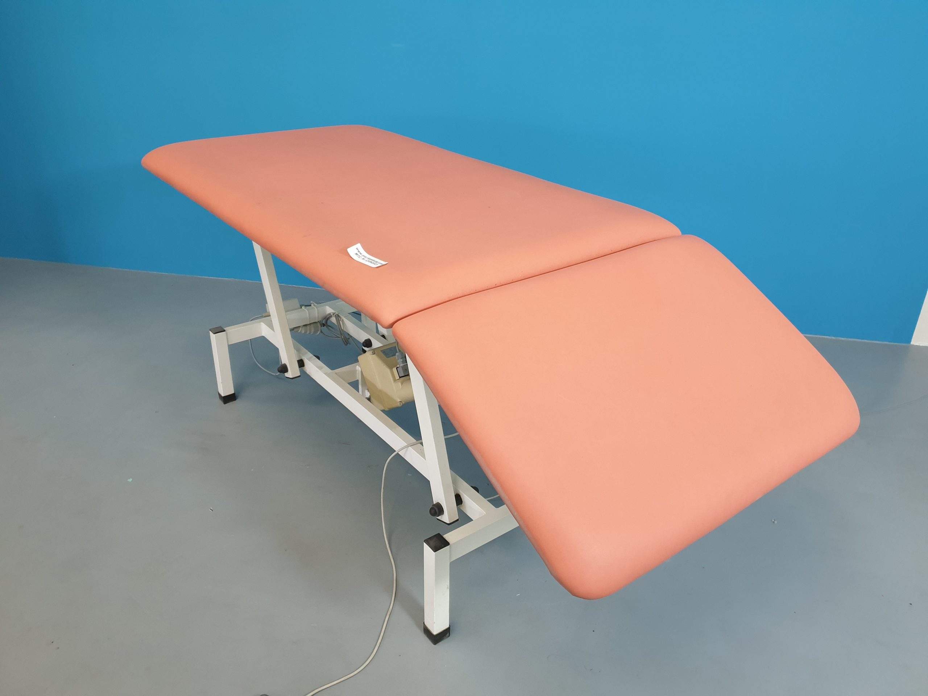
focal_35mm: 26
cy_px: 348
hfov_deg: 67.3
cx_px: 464
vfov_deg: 53.1
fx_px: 697
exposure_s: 1/50
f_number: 1.5
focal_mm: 4.3
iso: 200
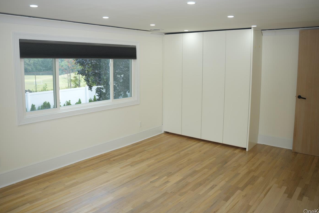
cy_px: 92
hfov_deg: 65.4
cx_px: 155
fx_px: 248
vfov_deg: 46.4
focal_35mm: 28
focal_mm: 24
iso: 250
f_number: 2.8
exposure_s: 1/250
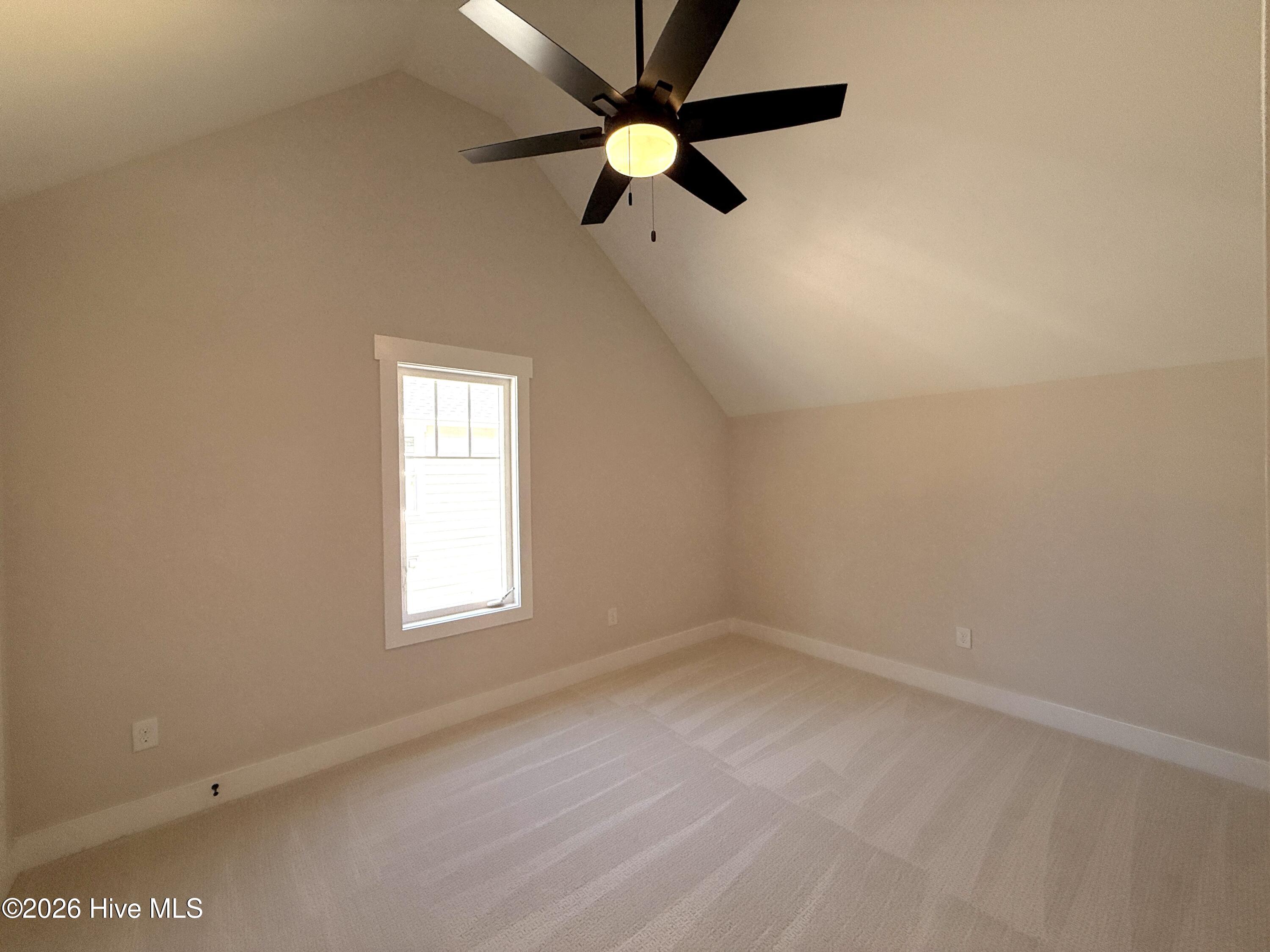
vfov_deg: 85.7
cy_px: 476
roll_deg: +0.8
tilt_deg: -0.4
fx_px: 514
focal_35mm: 14
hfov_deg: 102.1
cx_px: 635
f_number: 2.2
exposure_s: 1/269
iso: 64
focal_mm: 2.22
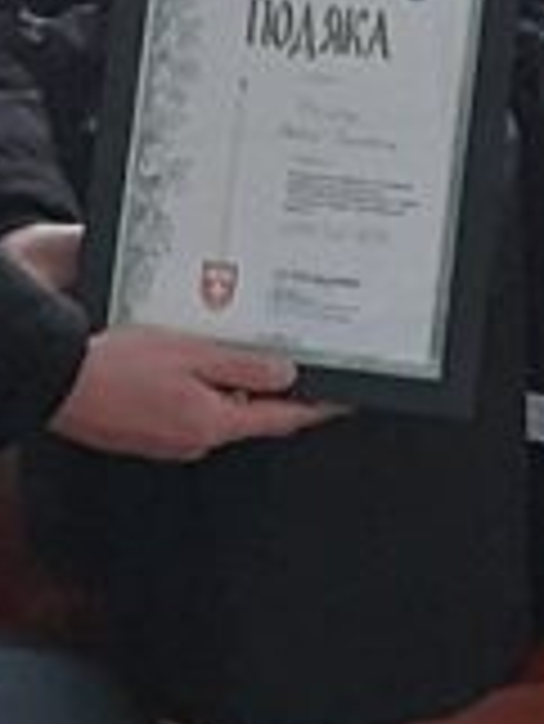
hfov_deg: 9.3
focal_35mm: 159
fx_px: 3327
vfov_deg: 12.3
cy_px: 108
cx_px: 180
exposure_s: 1/20
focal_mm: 4.6
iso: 800
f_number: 2
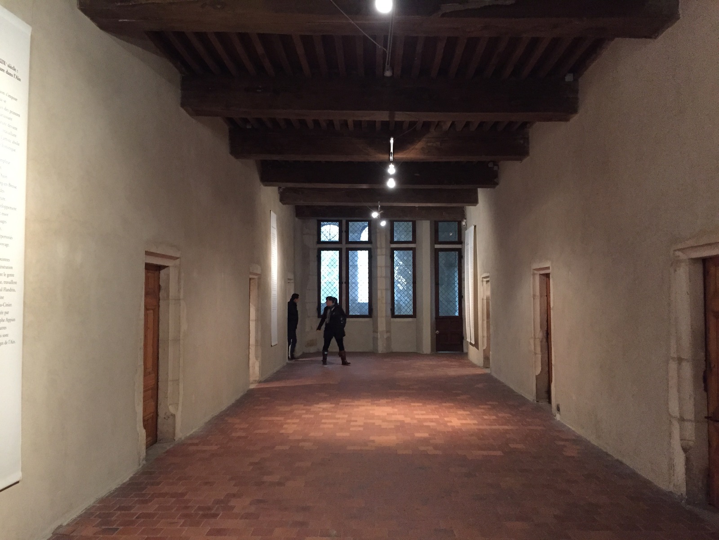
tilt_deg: +2.2
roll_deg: -0.3
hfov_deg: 61.7
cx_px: 360
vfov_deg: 48.2
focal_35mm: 29
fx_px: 602
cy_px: 270
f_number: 2.2
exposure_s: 1/15
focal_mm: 4.15
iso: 320
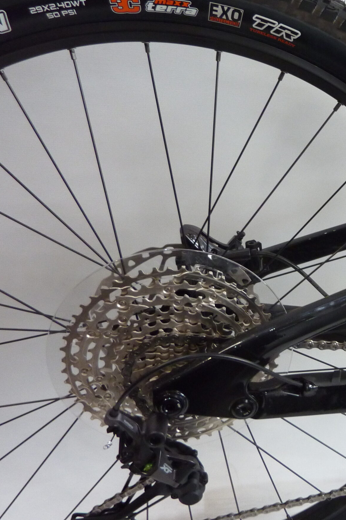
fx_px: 548
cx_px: 377
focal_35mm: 38
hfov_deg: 31.3
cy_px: 235
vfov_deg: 50.6
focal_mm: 4.1
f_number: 3.3
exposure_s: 1/30
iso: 250
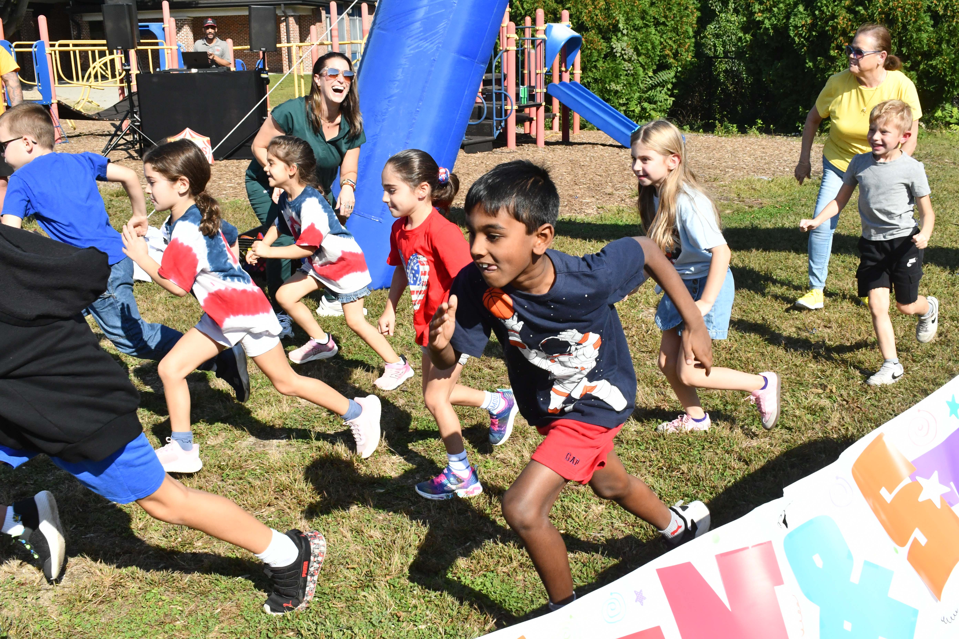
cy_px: 320
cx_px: 480
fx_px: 986
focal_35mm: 37
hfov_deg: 51.9
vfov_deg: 35.9
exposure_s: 1/1250
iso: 1600
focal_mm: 25
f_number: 18
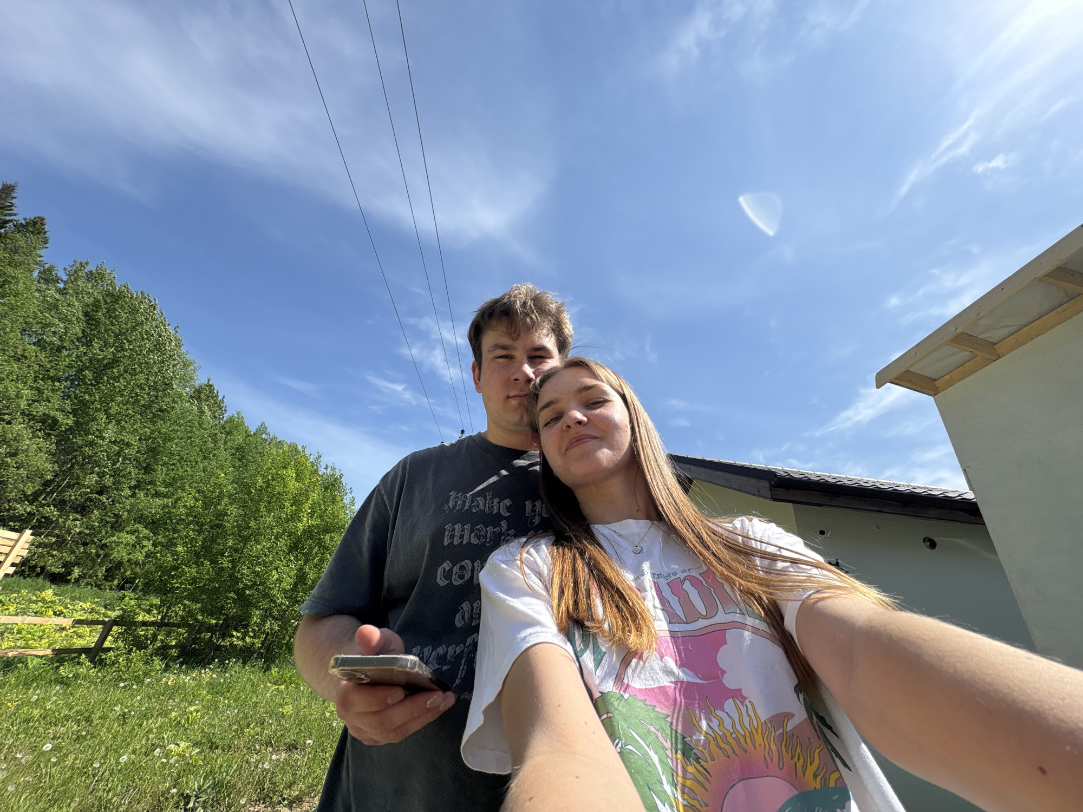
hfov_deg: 102.1
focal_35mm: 14
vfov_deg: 85.7
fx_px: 438
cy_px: 406
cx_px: 542
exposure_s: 1/1789
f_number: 2.2
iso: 50
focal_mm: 2.22
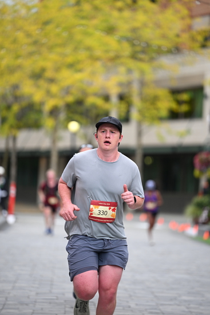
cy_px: 158
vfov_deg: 11.7
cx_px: 105
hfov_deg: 7.9
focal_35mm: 175
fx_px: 1530
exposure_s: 1/2000
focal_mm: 175
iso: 640
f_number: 2.8
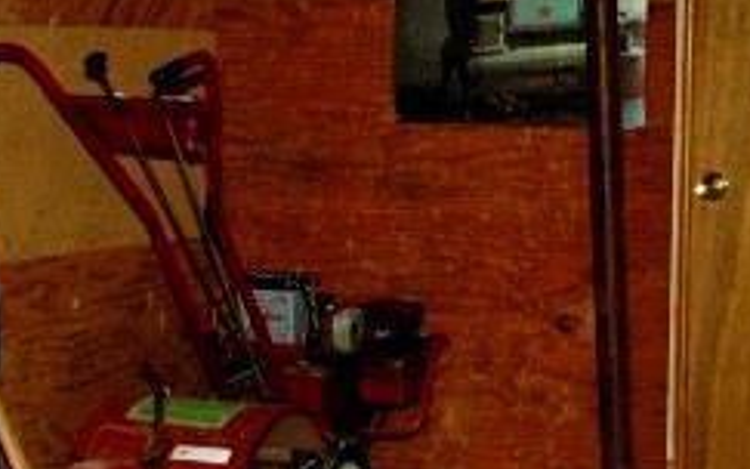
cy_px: 99
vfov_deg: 11.3
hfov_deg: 17.3
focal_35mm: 116
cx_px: 864
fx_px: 2372
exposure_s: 1/60
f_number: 5.6
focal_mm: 18
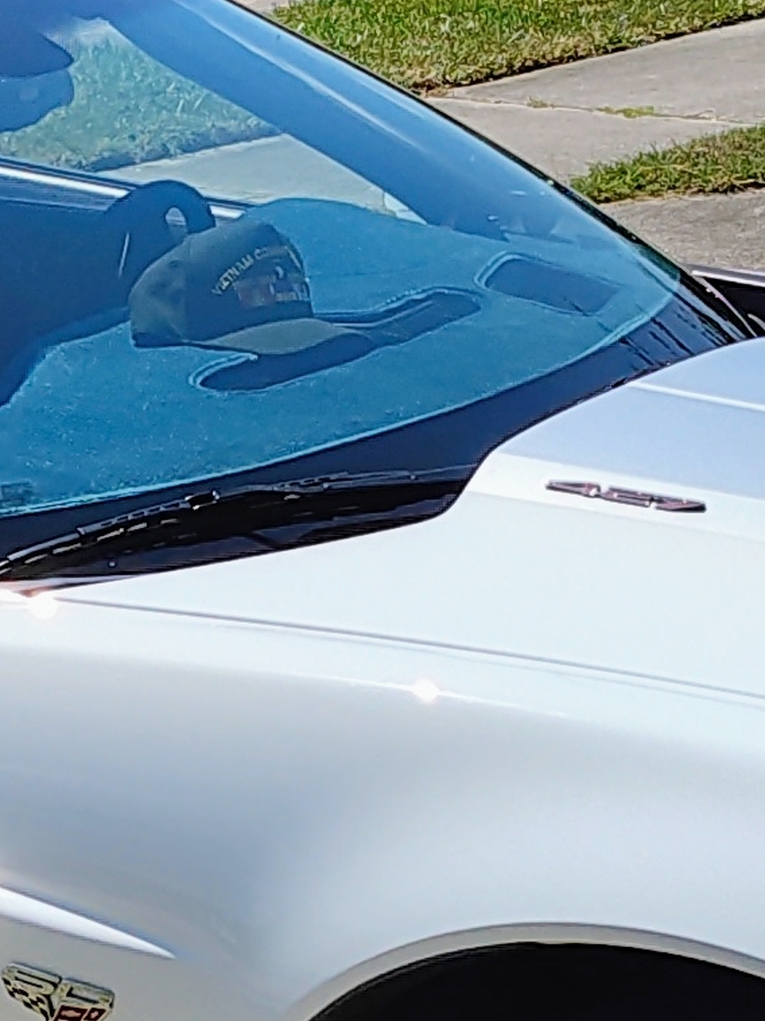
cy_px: 858
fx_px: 3921
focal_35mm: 133
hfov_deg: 11.0
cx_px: -123
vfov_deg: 14.7
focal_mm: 4.15
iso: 123
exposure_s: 1/6829
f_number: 1.5
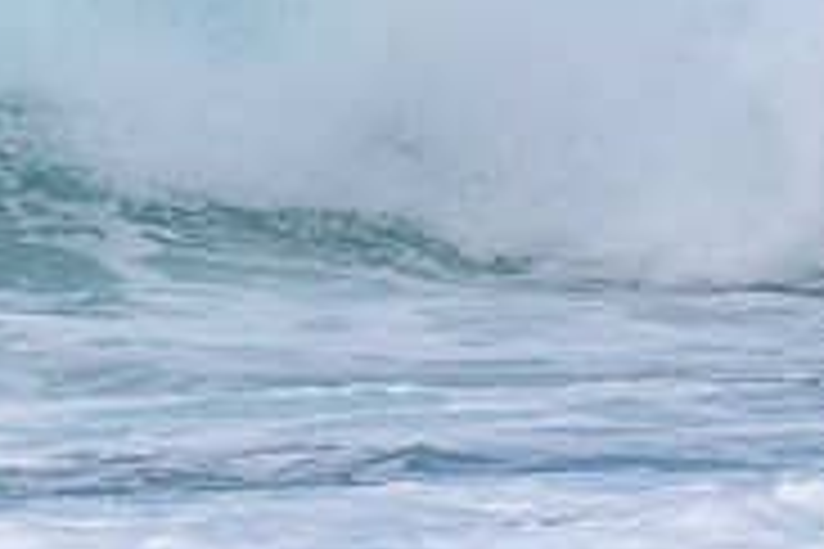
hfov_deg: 0.6
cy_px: -290
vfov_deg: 0.4
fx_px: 72735
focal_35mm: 3178
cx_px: -468
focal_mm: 1000
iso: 1000
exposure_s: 1/2000
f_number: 11
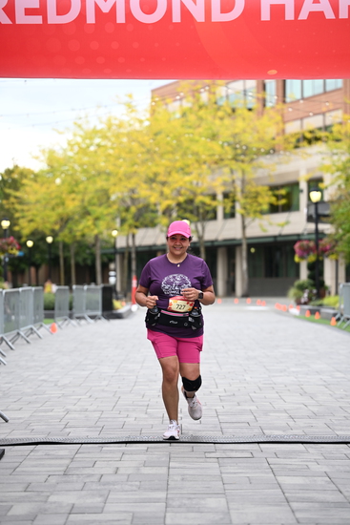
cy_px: 262
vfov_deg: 21.9
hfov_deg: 14.7
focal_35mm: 93
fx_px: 1355
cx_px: 175
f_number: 2.8
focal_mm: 93
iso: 640
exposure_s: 1/1600
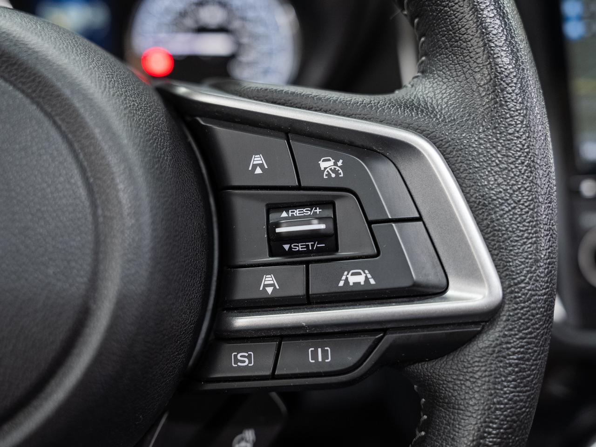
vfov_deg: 35.6
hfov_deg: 46.3
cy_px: 224
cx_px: 298
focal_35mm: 40
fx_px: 697
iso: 800
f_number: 3.5
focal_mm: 37.4
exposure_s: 1/30
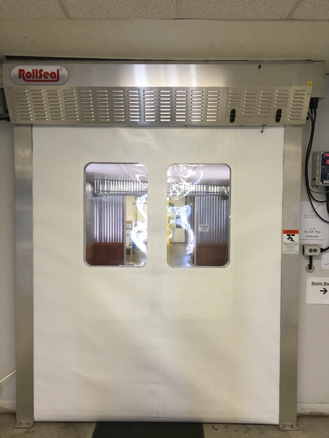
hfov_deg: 48.2
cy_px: 219
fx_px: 367
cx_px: 164
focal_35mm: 29
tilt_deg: -3.5
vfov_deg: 61.7
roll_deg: -0.5
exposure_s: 1/30
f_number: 2.2
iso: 40
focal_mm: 4.15
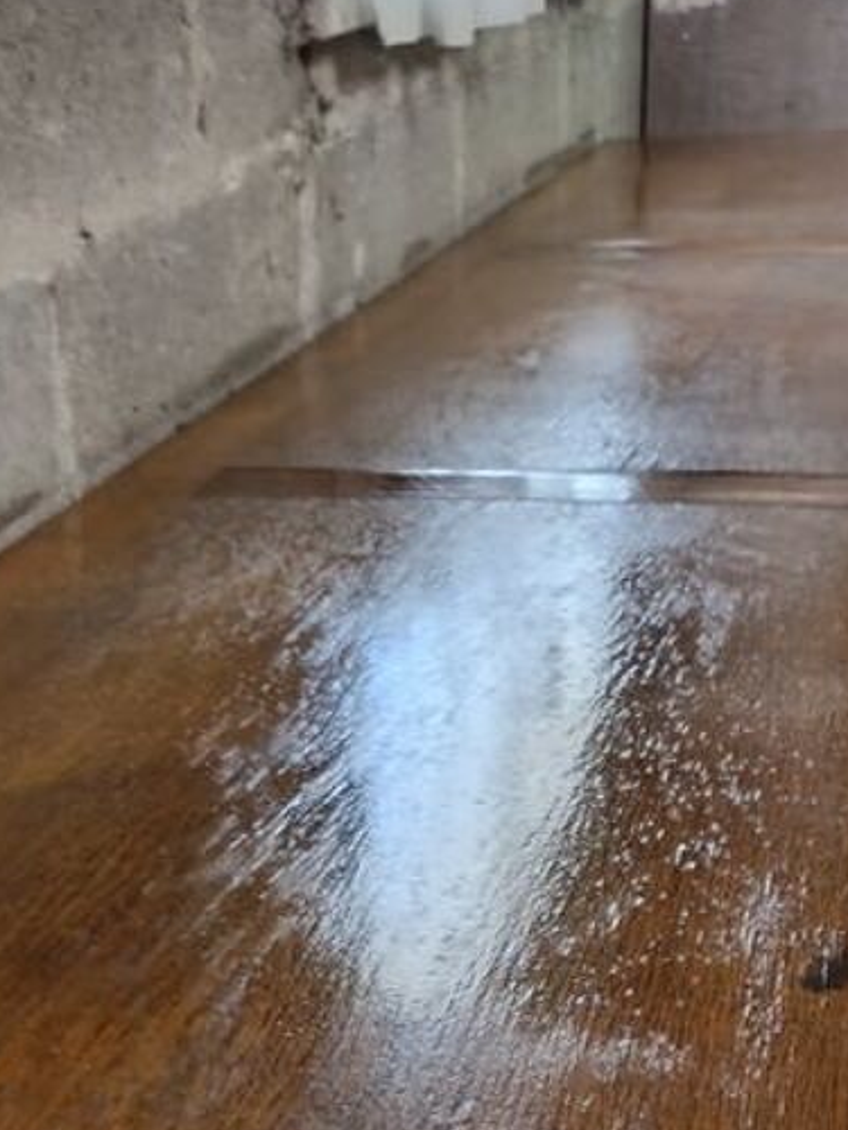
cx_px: 179
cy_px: 1154
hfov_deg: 22.6
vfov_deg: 28.3
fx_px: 2090
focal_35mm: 64
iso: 1305
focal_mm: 5.24
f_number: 1.7
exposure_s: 1/20
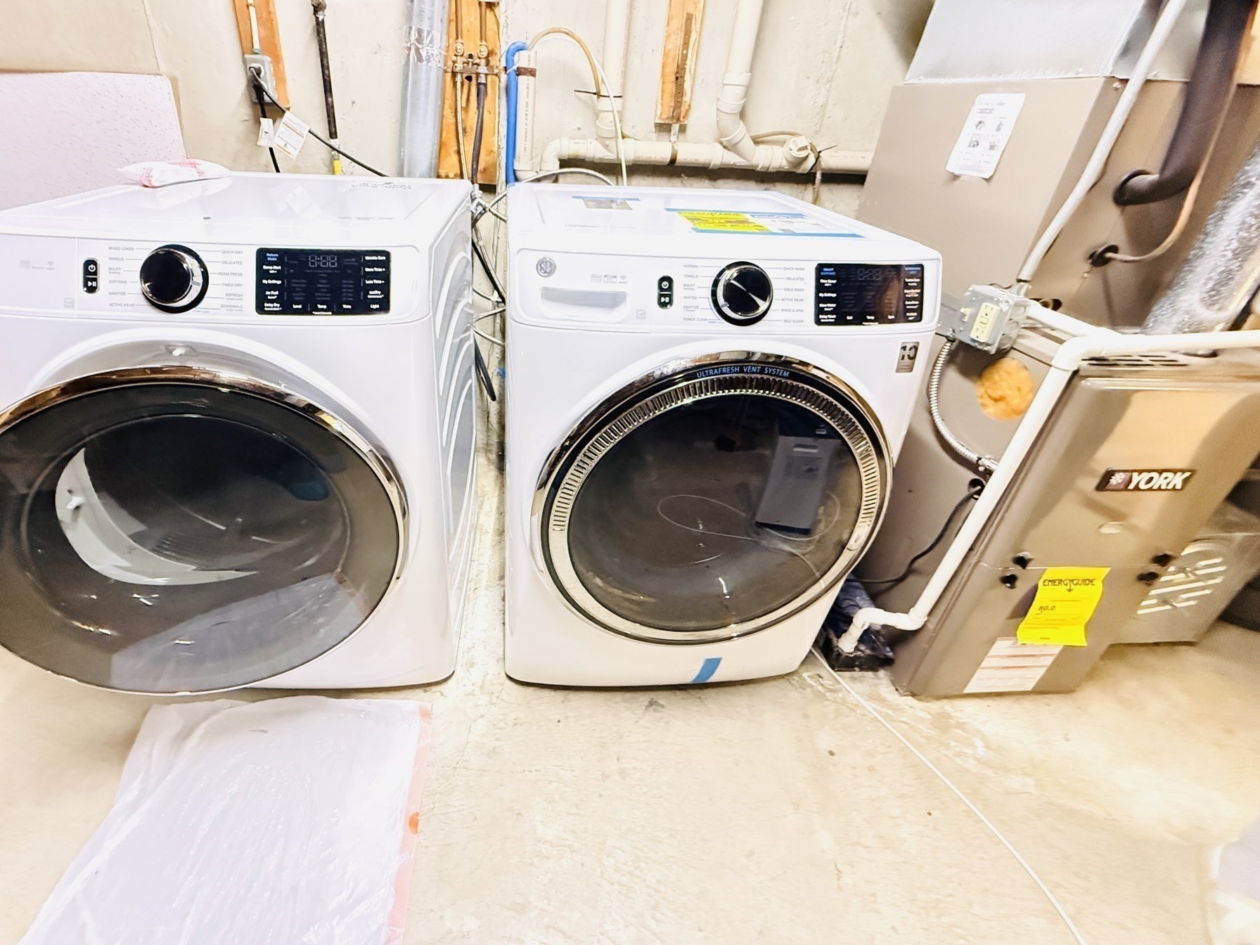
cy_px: 414
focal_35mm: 16
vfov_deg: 77.8
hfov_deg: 94.0
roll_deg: -3.2
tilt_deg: -29.0
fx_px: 582
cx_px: 550
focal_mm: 2.22
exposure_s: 1/40
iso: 1600
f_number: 2.2
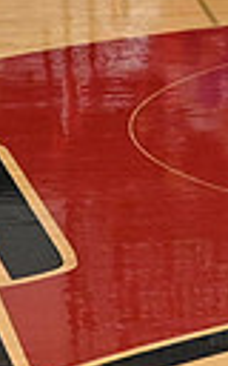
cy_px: -139
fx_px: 4812
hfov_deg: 2.7
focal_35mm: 484
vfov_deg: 4.3
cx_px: 701
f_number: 4
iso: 6400
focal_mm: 70
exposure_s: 1/400
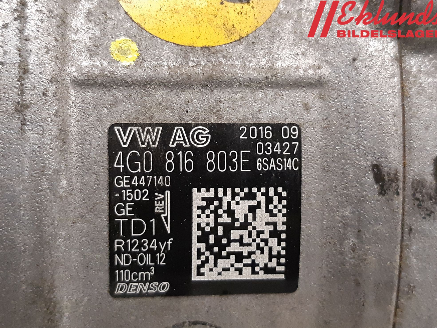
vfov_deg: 51.3
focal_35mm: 27
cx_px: 217
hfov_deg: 65.3
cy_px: 170
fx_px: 341
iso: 320
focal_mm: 3.93
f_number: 1.7
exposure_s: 1/50
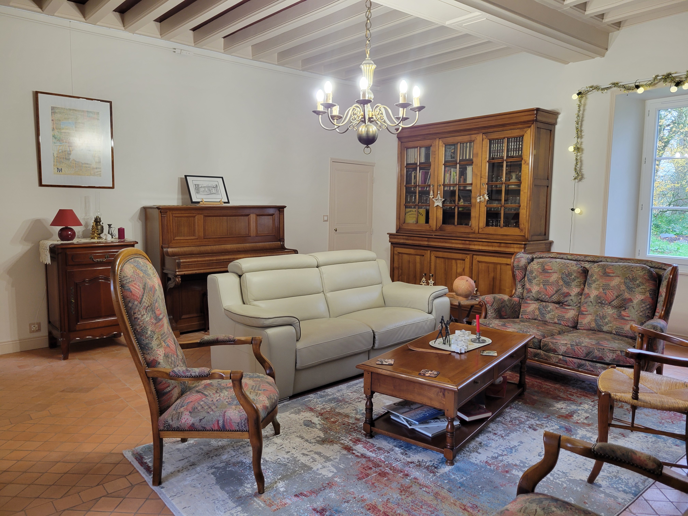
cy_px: 258
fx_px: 517
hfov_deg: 67.3
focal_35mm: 26
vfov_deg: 53.1
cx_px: 344
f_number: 1.8
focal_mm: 5.4
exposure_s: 1/40
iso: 250
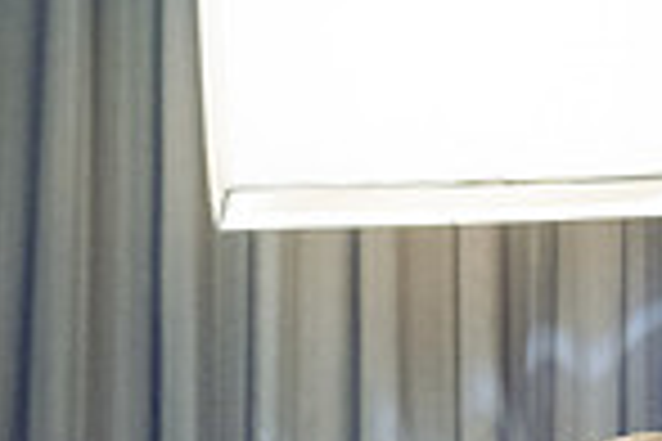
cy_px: 434
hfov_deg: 13.2
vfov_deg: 9.1
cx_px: 860
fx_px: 2758
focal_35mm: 150
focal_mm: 38
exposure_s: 1/125
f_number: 2.8
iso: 6400
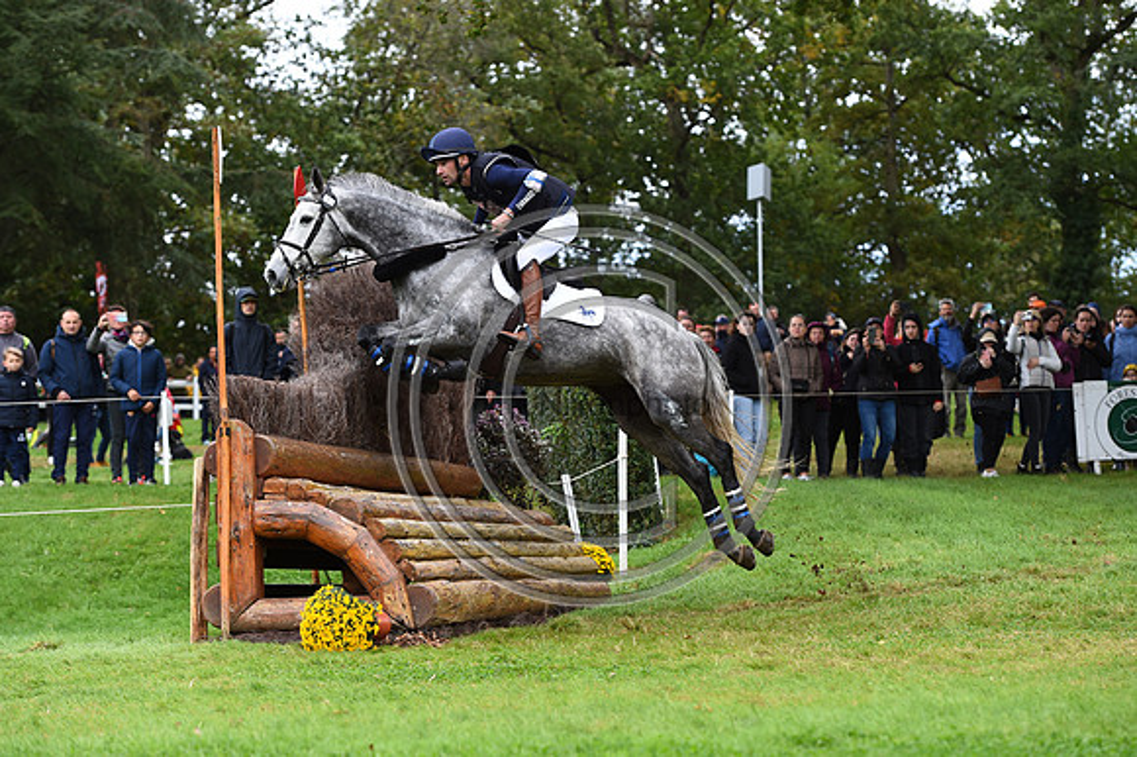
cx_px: 568
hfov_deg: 20.0
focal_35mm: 102
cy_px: 378
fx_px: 3220
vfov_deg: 13.4
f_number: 4.5
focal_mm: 102
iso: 800
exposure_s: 1/1250
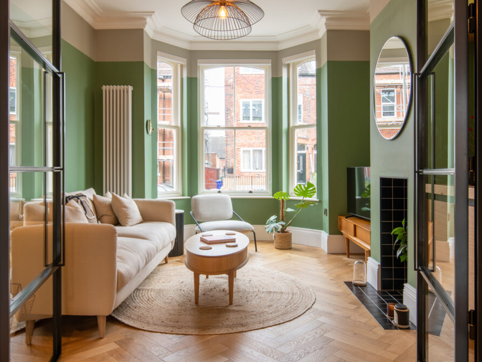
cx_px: 233
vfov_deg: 51.4
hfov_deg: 65.3
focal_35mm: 27
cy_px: 175
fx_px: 376
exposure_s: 1/10
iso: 320
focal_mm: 24
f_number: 8
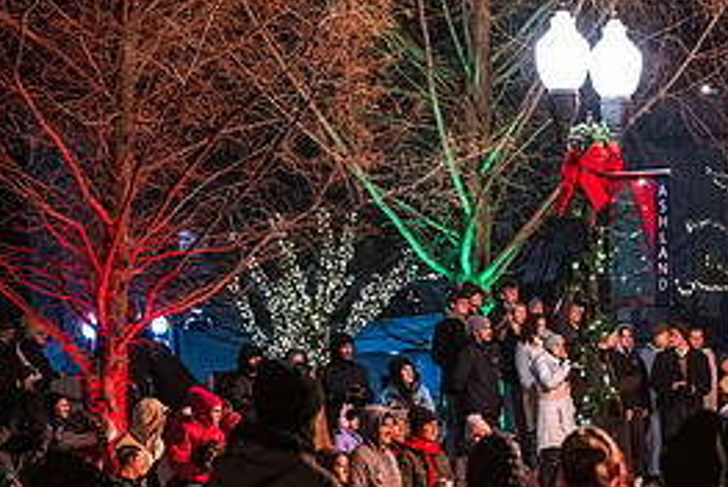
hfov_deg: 12.4
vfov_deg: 8.4
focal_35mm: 163
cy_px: 295
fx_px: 3300
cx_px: 761
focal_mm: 74
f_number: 3.5
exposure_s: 1/320
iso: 4000
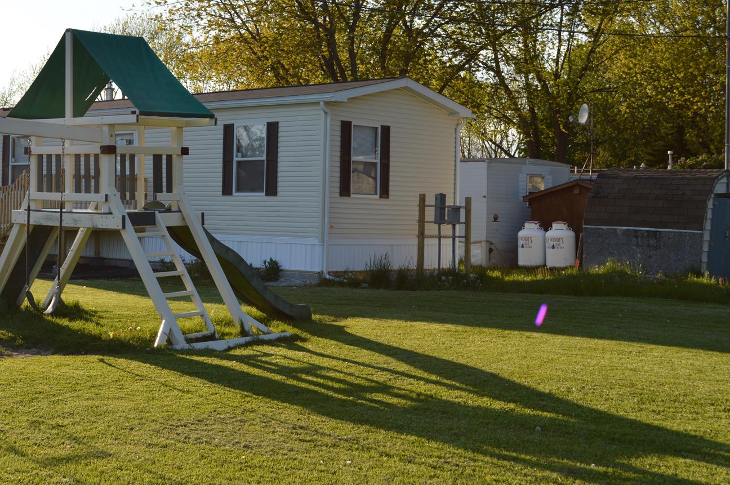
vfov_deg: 22.2
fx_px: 1236
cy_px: 178
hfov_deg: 32.5
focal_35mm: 61
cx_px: 211
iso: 100
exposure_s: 1/200
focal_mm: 28
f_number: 7.1
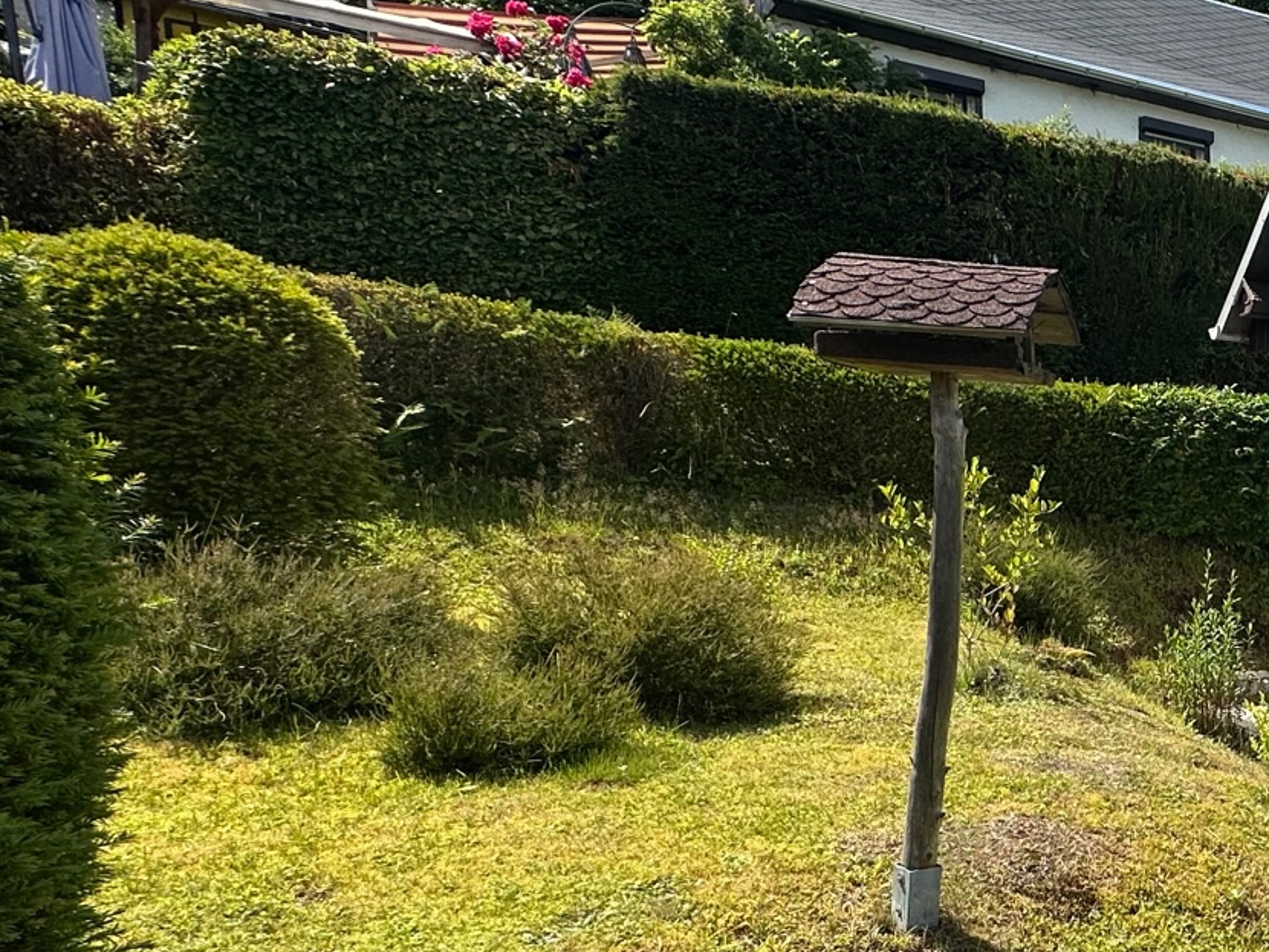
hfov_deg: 40.4
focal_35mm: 34
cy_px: 633
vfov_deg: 41.3
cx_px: 1474
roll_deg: -0.6
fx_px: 1247
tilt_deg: -5.9
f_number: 2.2
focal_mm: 2.22
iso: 50
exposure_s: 1/2132
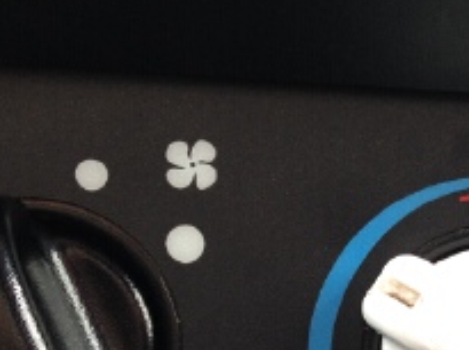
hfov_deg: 21.9
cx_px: 475
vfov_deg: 16.7
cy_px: 352
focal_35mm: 86
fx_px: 1163
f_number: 2.4
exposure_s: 1/20
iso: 80
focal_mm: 4.12
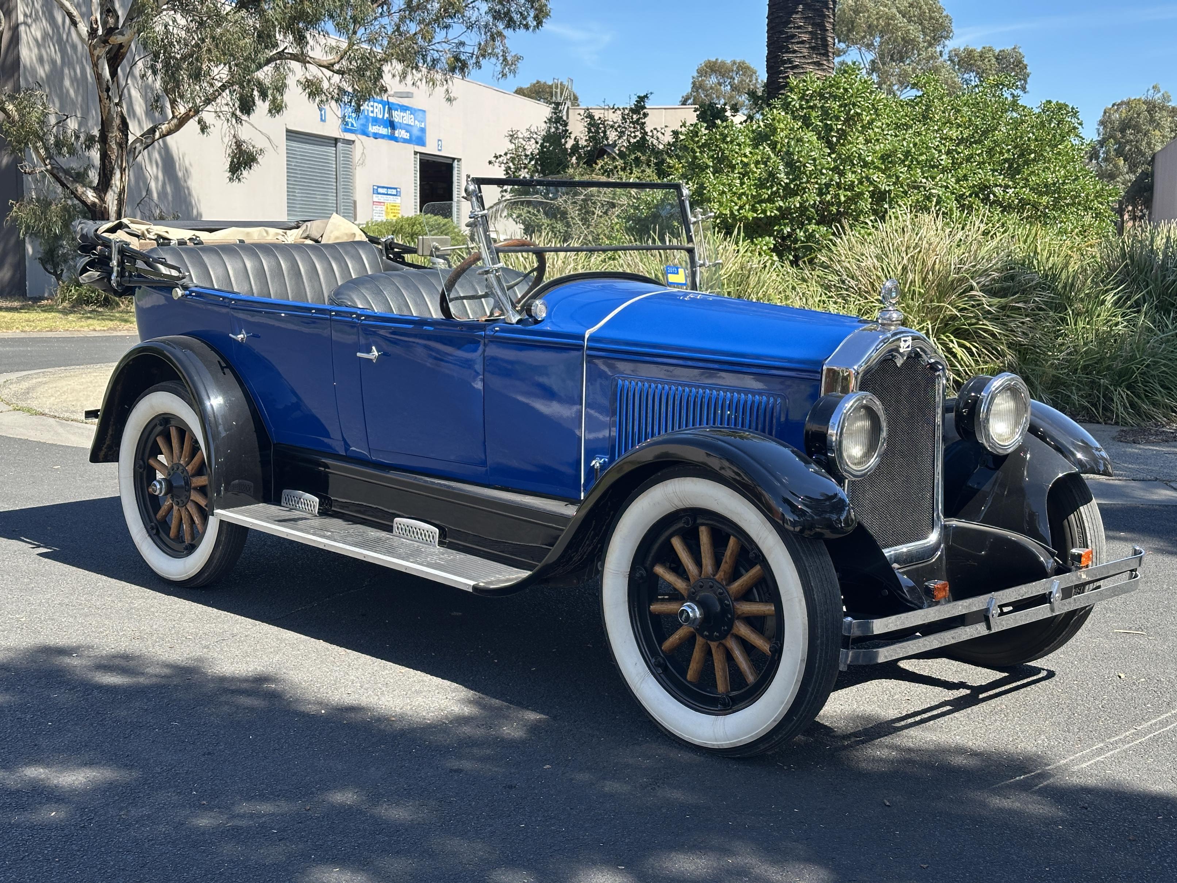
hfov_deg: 39.7
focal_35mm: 48
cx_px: 588
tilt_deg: -6.4
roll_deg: -1.3
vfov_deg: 30.3
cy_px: 442
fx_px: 1632
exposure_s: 1/1120
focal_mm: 6.86
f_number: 1.78
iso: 64
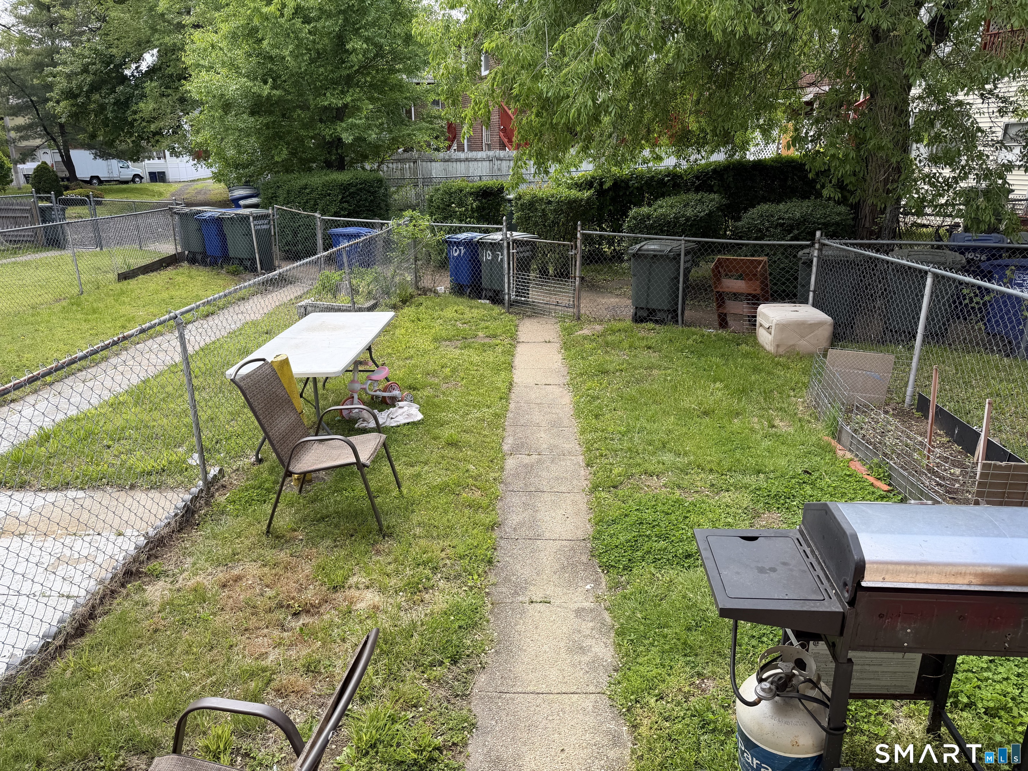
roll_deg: +0.8
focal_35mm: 24
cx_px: 514
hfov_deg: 71.6
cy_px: 386
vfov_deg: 56.8
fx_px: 713
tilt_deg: -18.5
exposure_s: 1/1410
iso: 80
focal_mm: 6.76
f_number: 1.78
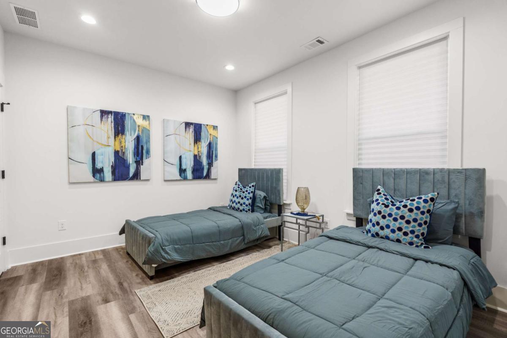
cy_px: 169
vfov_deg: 73.7
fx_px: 225
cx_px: 254
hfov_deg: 96.7
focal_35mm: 16
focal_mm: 16
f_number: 5.6
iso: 1250
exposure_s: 1/13
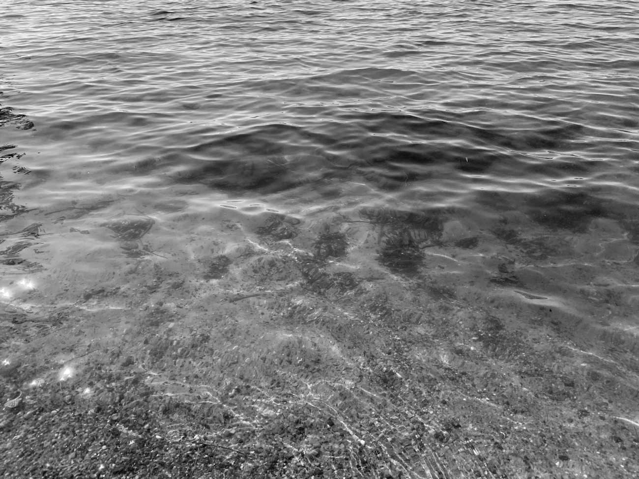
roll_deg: +1.7
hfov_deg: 67.3
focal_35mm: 26
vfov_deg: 53.1
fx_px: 480
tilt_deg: -31.8
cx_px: 320
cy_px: 240
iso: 25
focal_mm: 4.25
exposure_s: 1/1163
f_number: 1.8
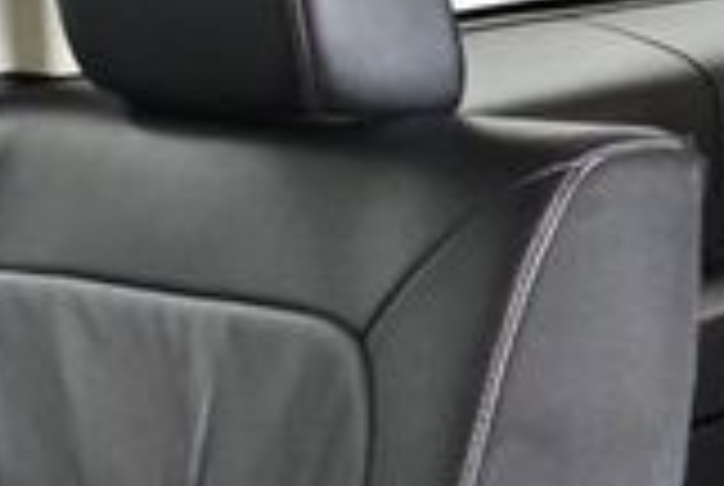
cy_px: 441
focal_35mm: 143
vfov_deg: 9.6
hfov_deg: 12.7
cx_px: 1408
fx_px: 2881
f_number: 3.5
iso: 4500
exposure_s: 1/60
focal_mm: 18
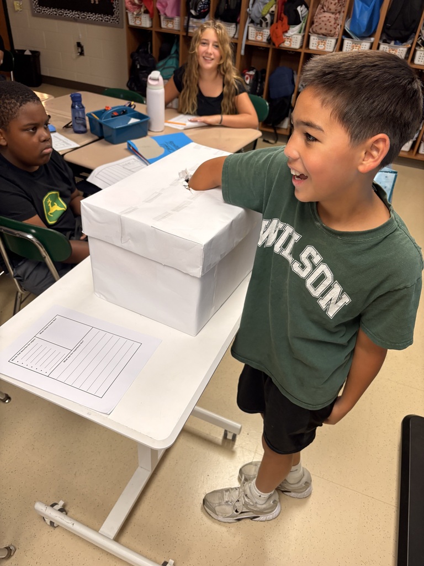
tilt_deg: -36.7
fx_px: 425
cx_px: 212
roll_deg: -5.2
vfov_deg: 67.3
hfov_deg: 53.1
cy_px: 283
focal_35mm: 26
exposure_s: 1/90
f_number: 1.6
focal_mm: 5.96
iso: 125
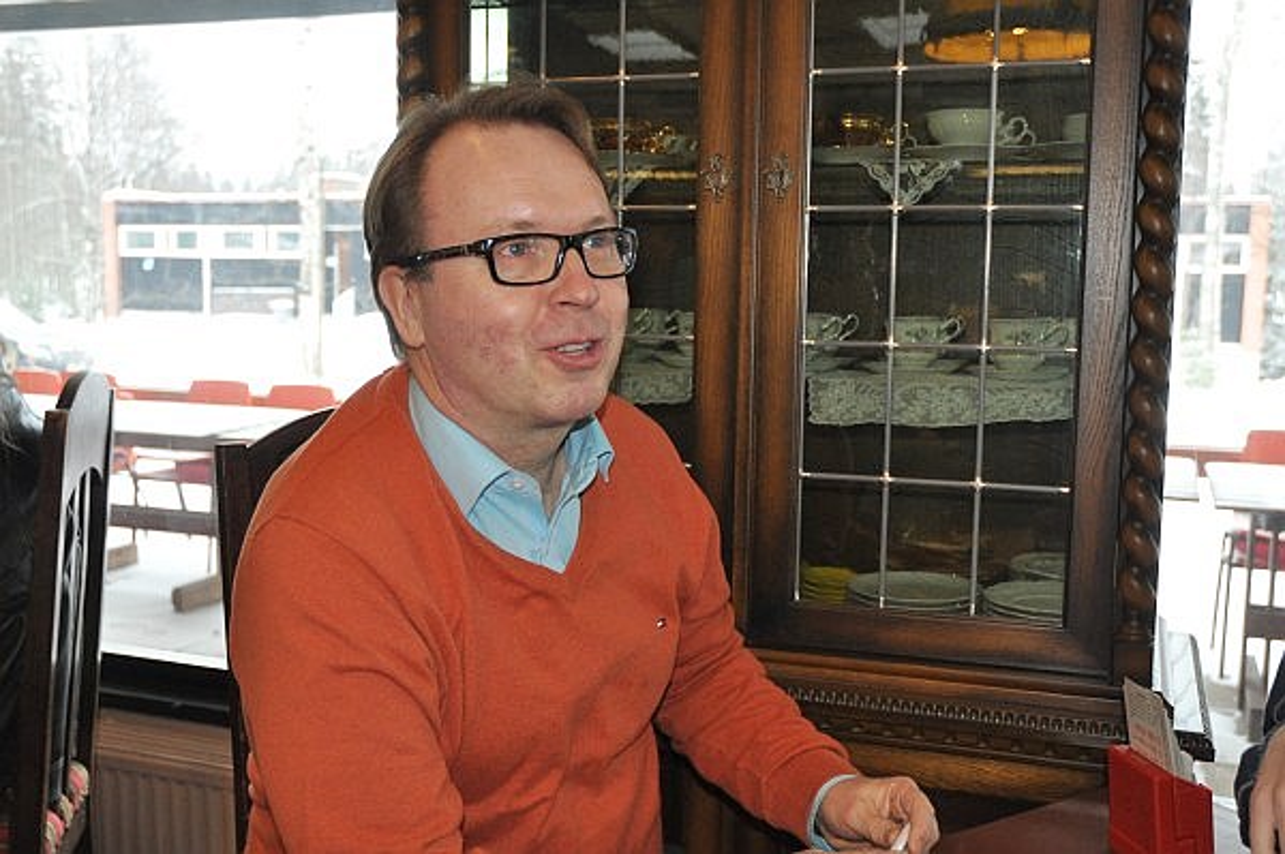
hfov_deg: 51.3
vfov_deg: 35.4
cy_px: 427
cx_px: 642
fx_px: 1337
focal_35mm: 38
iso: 800
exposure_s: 1/80
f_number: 3.8
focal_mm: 25
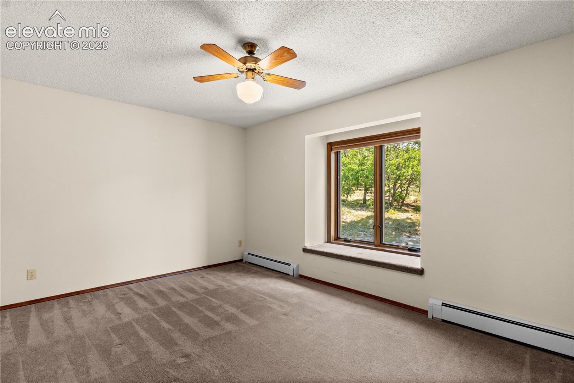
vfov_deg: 71.1
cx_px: 287
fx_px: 268
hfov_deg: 94.0
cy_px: 192
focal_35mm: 17
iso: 400
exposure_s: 1/8
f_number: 8
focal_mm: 11.2
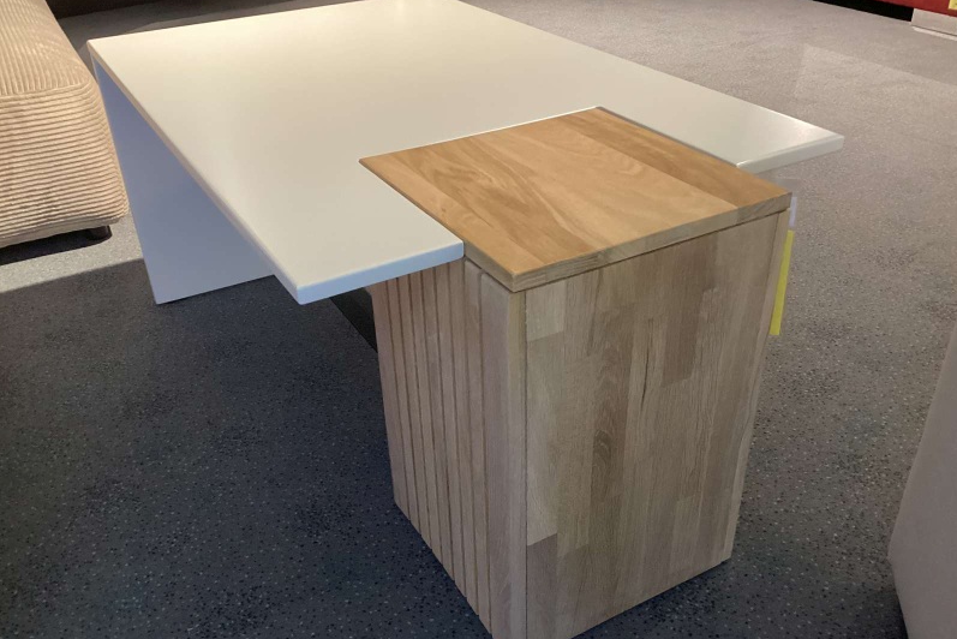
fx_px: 878
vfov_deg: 39.9
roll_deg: +1.3
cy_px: 354
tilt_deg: -33.1
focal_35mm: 33
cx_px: 480
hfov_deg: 57.2
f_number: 2.4
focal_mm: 3.3
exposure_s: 1/50
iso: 320
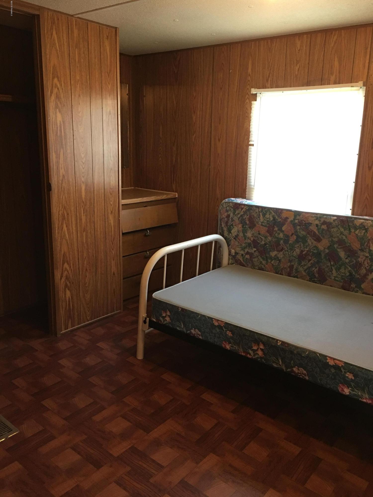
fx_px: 417
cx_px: 186
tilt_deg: -12.9
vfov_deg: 61.7
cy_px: 248
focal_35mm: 29
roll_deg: -1.7
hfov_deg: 48.2
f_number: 2.2
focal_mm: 4.15
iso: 80
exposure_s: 1/15
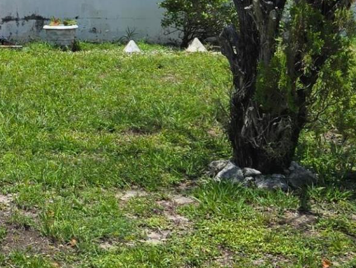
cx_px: -158
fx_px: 1153
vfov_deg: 13.1
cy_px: 25
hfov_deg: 16.2
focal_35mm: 112
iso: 25
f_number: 1.8
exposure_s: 1/2701
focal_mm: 5.4
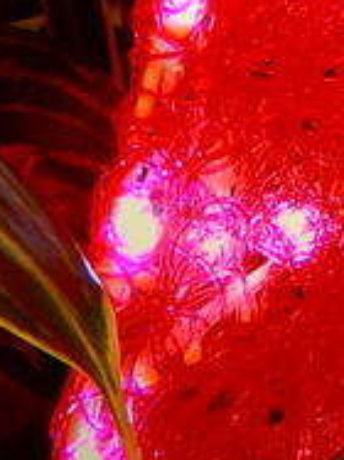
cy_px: -534
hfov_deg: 7.6
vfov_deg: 9.4
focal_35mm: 193
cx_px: 447
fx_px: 2560
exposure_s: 1/30
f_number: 3.5
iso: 160
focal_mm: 5.4
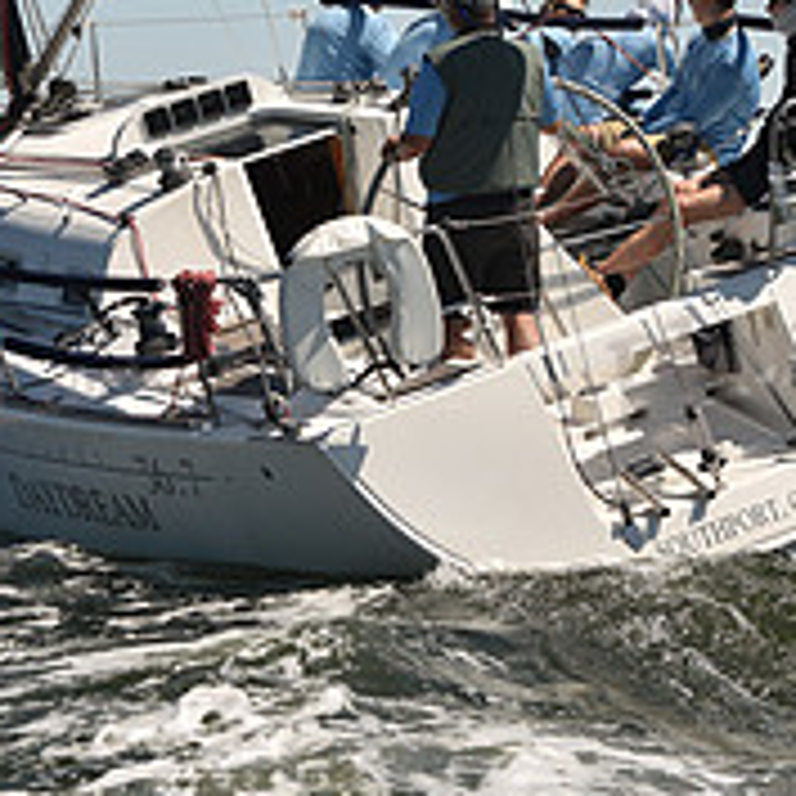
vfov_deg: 8.9
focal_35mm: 195
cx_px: 378
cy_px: 142
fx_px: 5073
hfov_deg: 9.0
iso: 250
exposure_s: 1/1250
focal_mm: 70
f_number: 5
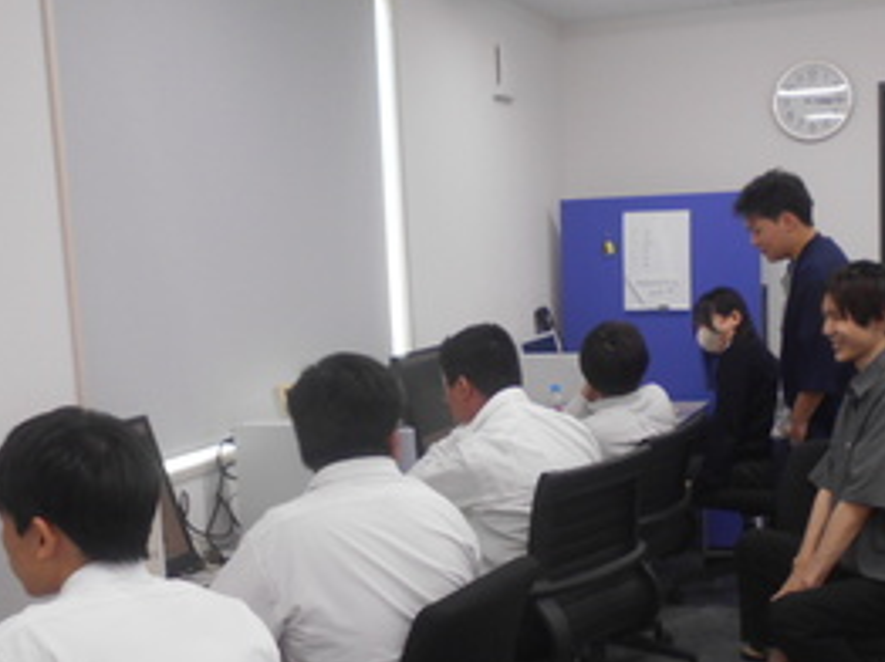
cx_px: 490
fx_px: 1328
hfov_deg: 36.8
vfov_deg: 27.8
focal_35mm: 52
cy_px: 436
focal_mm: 5.8
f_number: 3.6
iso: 200
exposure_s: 1/30
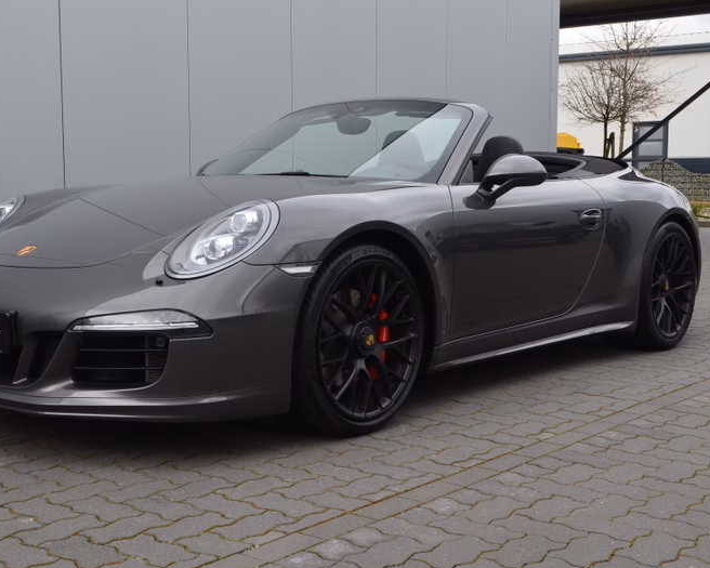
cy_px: 286
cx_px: 323
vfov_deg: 31.5
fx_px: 1009
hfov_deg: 38.7
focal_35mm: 48
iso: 400
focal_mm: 28
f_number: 9
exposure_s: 1/40
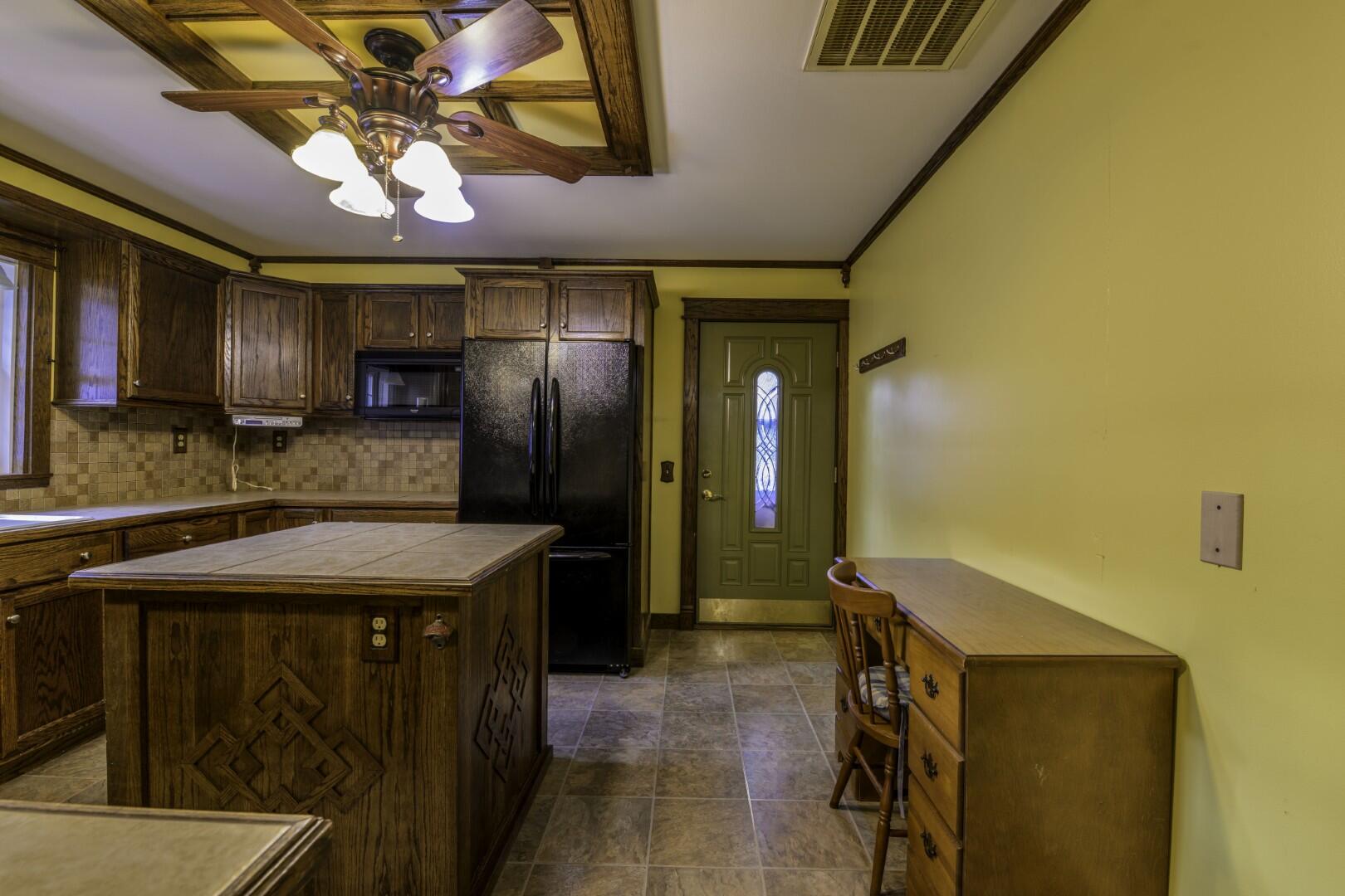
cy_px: 448
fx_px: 560
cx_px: 672
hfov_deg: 100.4
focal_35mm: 15
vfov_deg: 77.3
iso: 64
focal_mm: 15
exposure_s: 1.3
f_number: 8
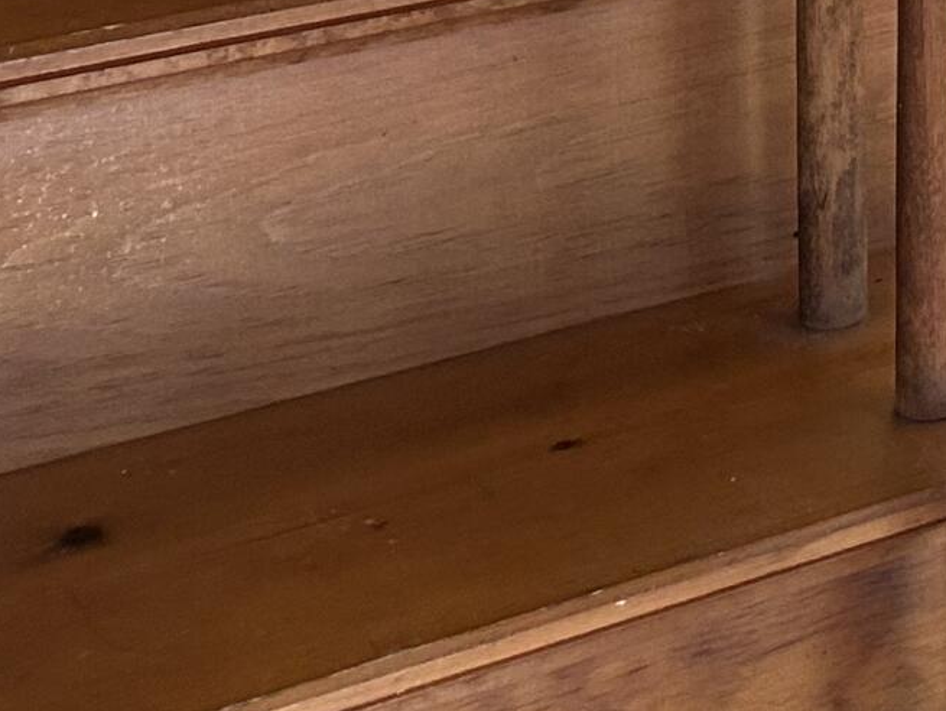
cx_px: 1697
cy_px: -864
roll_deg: +0.1
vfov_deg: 11.0
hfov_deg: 14.5
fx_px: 3254
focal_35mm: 119
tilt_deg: -4.3
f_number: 1.5
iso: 125
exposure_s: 1/120
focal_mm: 5.7
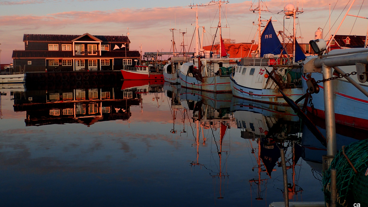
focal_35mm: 35
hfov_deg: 56.6
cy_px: 77
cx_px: 183
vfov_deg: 33.5
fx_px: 342
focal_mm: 5.87
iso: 100
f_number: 3.2
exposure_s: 1/100
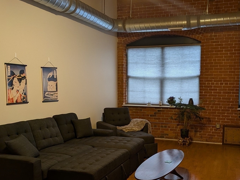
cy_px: 107
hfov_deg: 50.9
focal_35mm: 36
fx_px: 250
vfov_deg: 39.5
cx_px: 150
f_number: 1.7
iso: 58
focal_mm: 4.53
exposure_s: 1/40
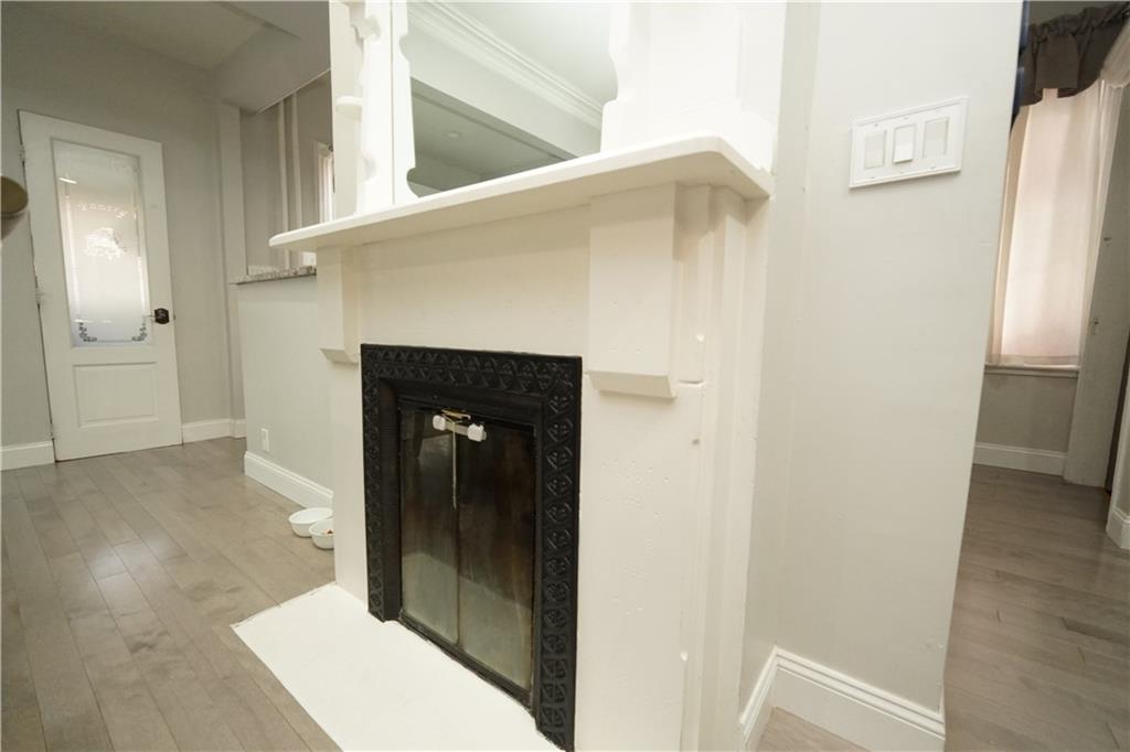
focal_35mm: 15
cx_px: 565
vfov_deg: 77.3
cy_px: 376
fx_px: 471
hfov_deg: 100.4
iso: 2500
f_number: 4.5
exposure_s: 1/125
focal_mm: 10
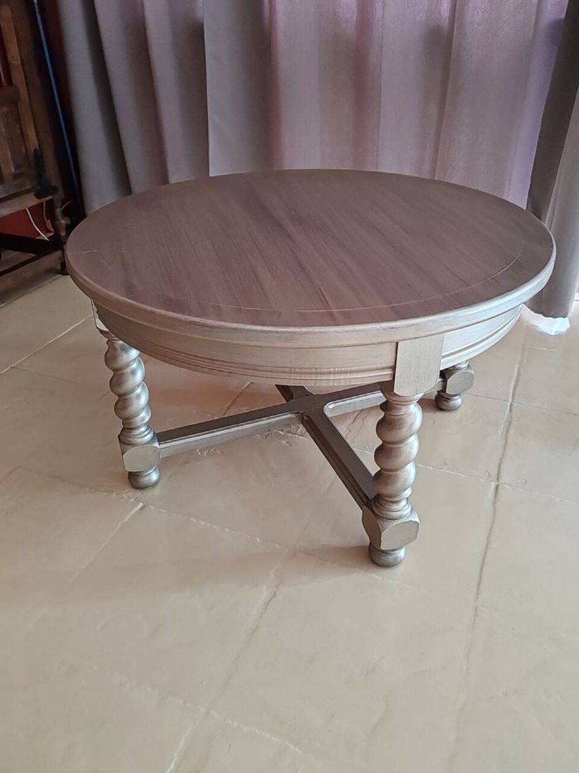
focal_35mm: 28
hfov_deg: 49.7
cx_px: 297
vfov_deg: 63.5
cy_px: 386
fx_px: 625
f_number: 1.9
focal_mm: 6.12
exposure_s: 1/50
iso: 2000
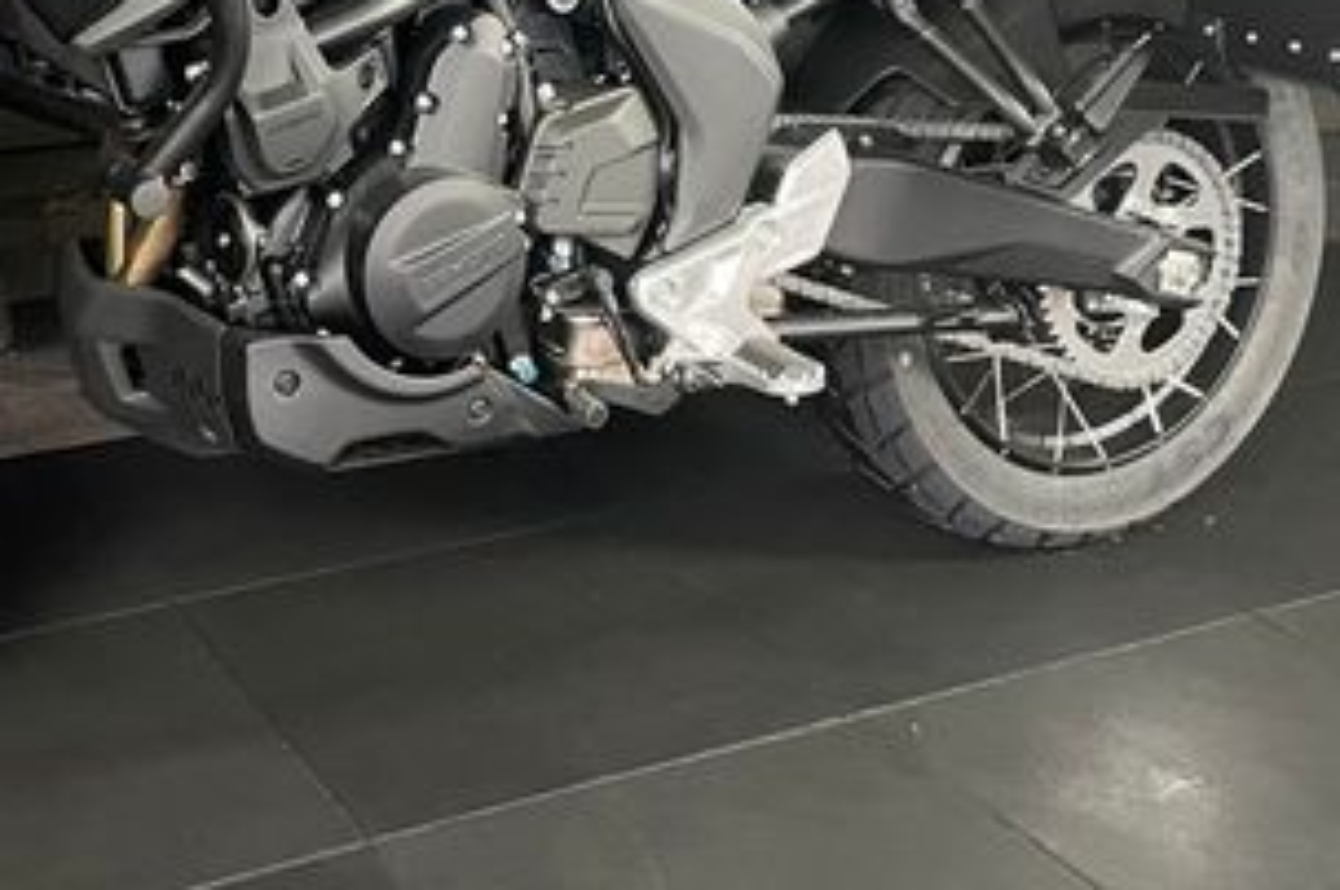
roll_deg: +0.1
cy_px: -132
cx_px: 388
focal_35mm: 57
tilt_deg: -5.0
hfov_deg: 34.6
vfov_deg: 22.2
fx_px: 2119
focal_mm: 4.2
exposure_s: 1/33
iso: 400
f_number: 1.6
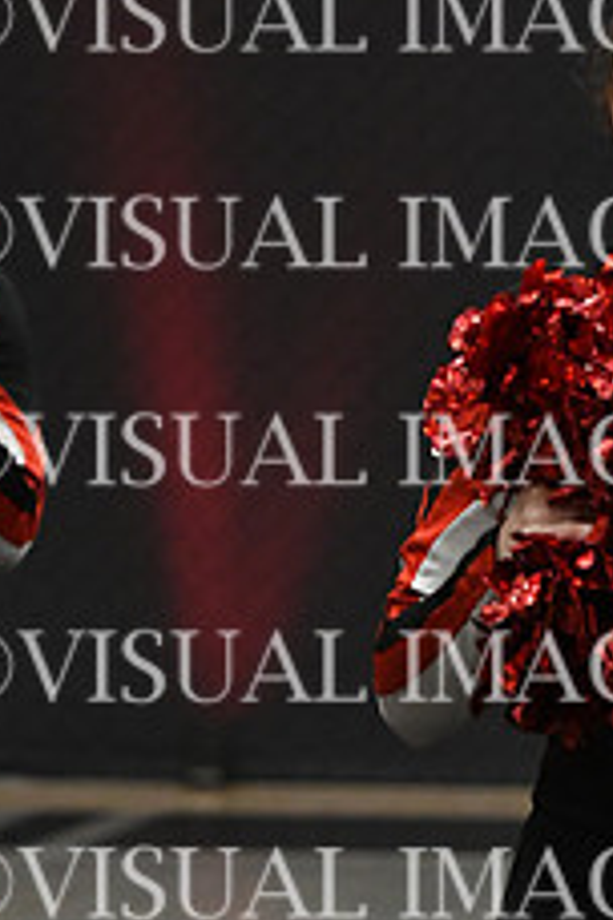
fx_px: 8786
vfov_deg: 6.0
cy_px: 775
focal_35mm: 344
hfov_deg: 4.0
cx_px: 716
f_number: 4
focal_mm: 90
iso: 4000
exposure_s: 1/400
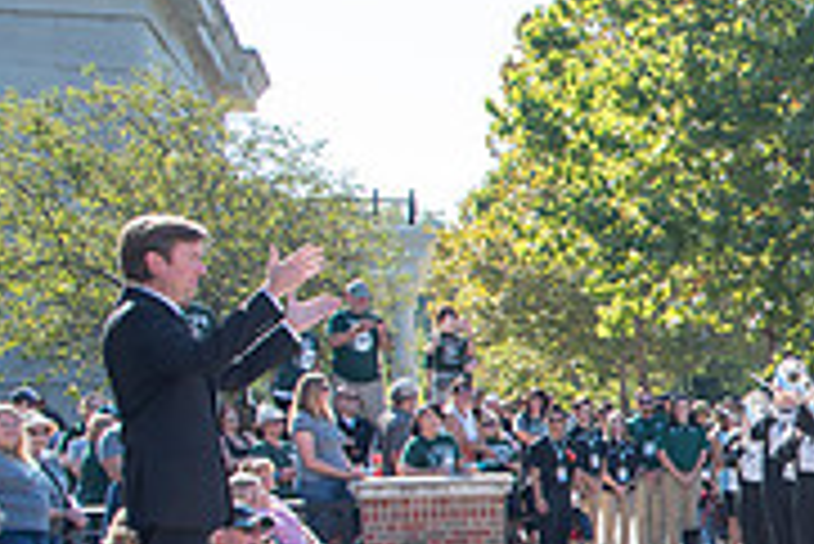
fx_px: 1742
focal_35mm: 77
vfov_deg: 17.5
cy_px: 479
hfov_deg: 21.6
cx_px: 1250
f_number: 9
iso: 125
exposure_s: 1/125
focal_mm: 24
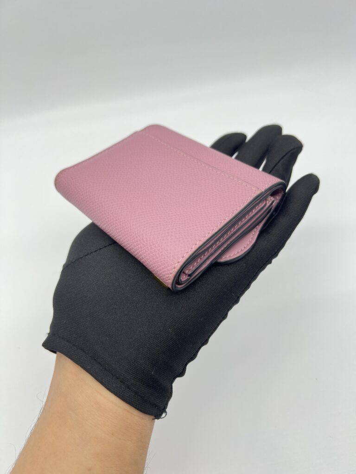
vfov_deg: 67.3
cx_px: 178
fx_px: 357
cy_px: 237
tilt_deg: -49.2
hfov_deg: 53.1
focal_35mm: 26
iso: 40
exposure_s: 1/100
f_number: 1.5
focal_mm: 5.7
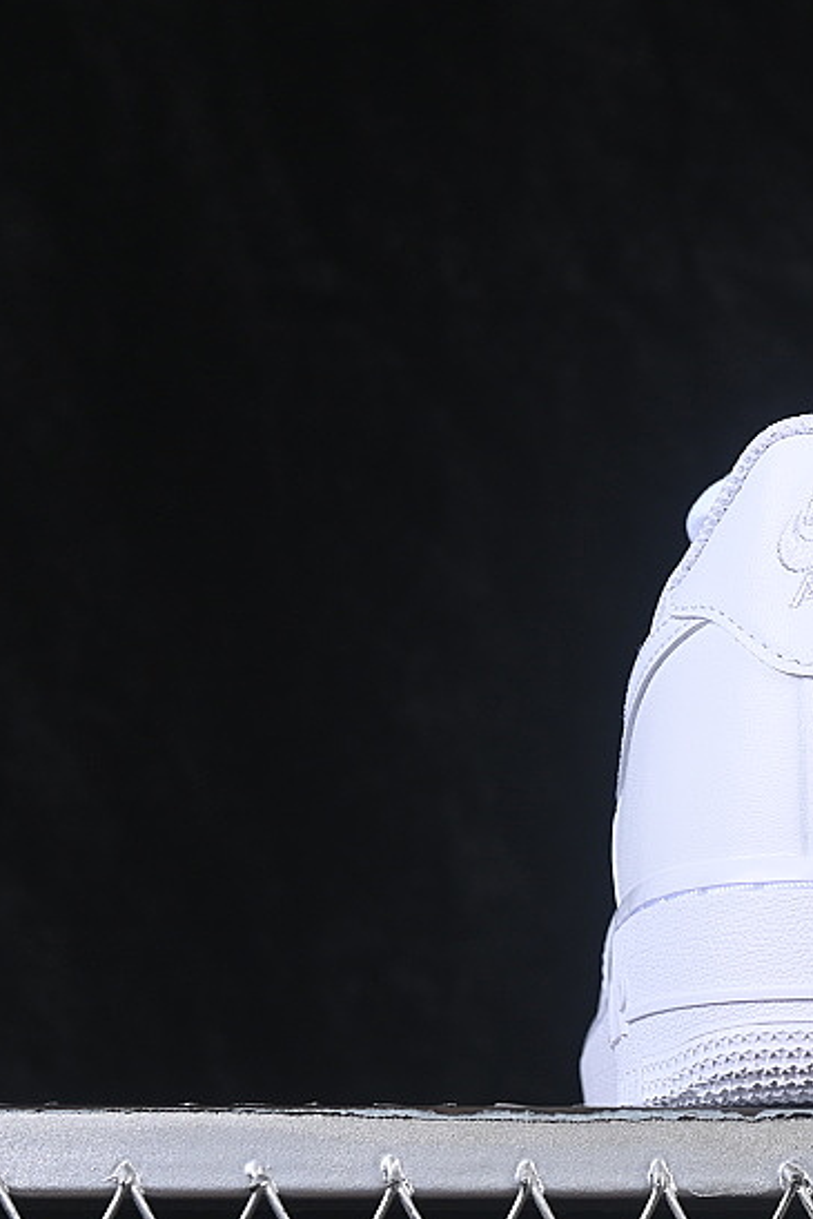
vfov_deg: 13.9
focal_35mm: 148
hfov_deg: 9.1
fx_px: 5010
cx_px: 1109
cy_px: 611
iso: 160
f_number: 8
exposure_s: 1/100
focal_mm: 50
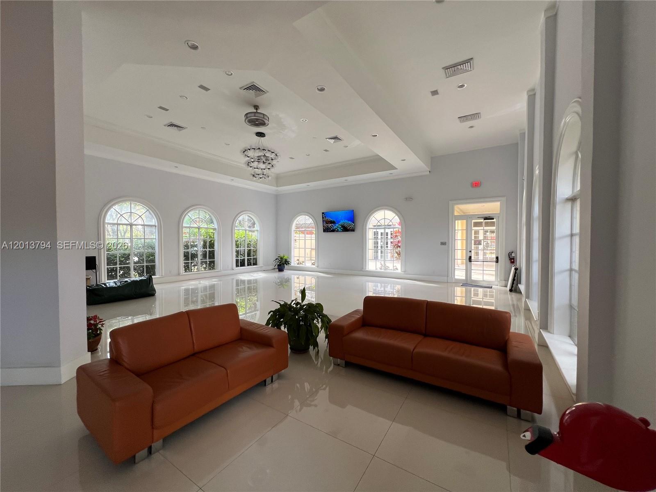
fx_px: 246
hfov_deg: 106.2
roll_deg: +0.0
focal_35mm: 13
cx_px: 328
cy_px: 246
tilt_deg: -0.7
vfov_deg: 89.9
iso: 50
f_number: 1.8
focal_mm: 1.57
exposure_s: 1/99
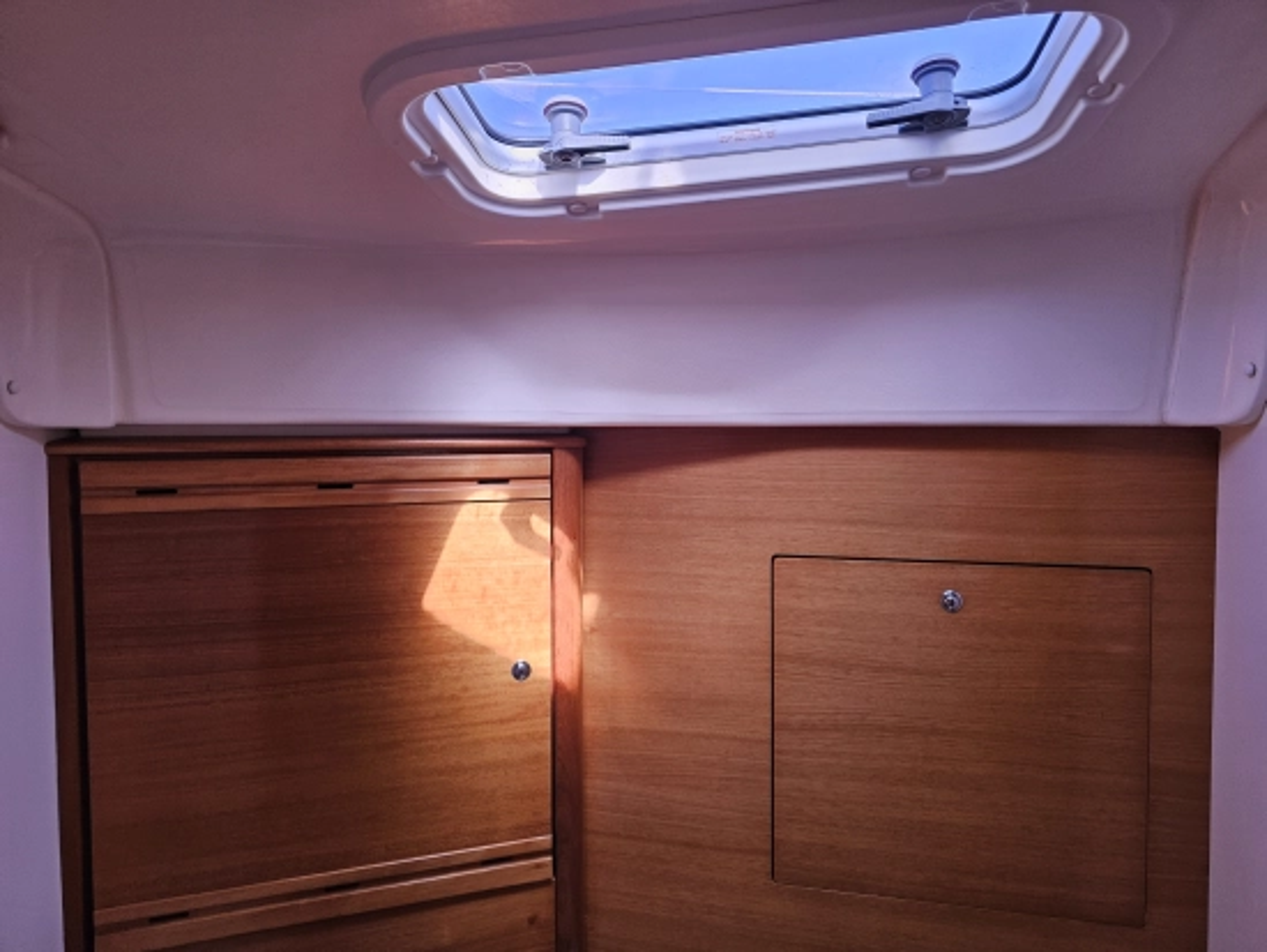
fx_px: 842
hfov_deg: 73.9
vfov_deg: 58.9
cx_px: 634
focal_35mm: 23
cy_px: 476
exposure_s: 1/207
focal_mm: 6.3
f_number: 1.7
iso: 80
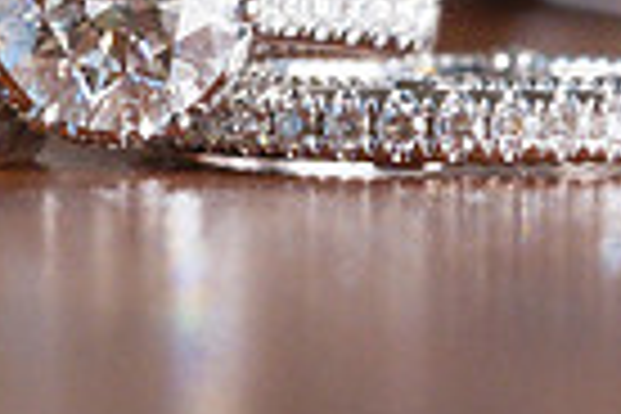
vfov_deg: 3.6
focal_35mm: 378
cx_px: 158
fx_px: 6520
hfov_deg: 5.5
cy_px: -254
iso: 2000
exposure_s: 1/125
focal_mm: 60
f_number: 11
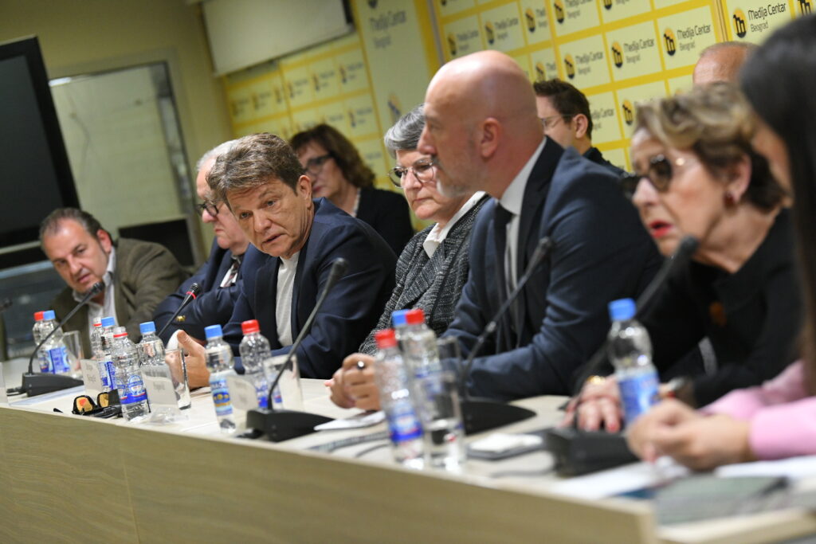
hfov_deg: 16.8
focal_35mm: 122
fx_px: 2766
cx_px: 408
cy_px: 272
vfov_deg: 11.2
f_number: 4
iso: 4000
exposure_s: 1/250
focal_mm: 122
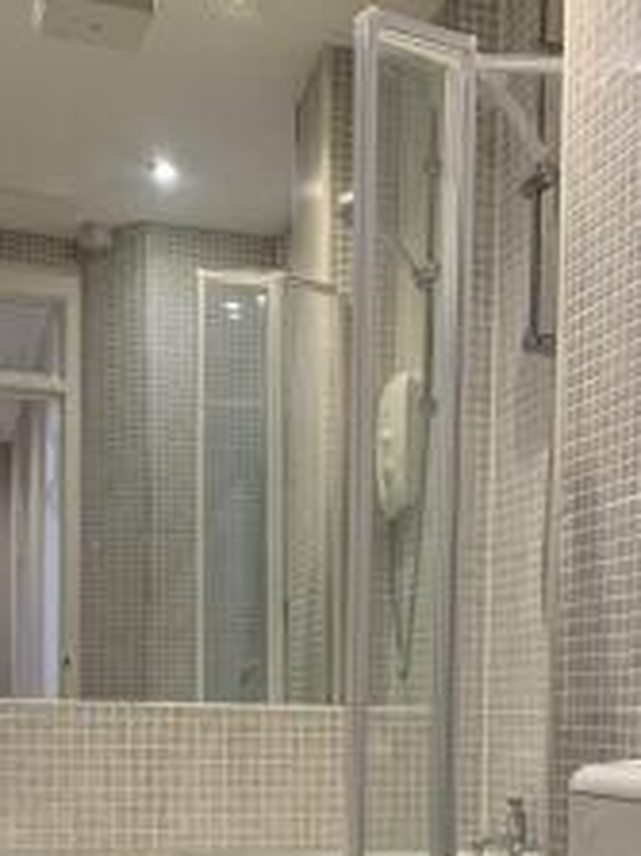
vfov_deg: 34.6
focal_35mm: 51
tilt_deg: -2.9
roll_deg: +0.6
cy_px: 827
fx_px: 1260
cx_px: 368
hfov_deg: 28.5
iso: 160
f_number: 1.8
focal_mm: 4.25
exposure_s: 1/60
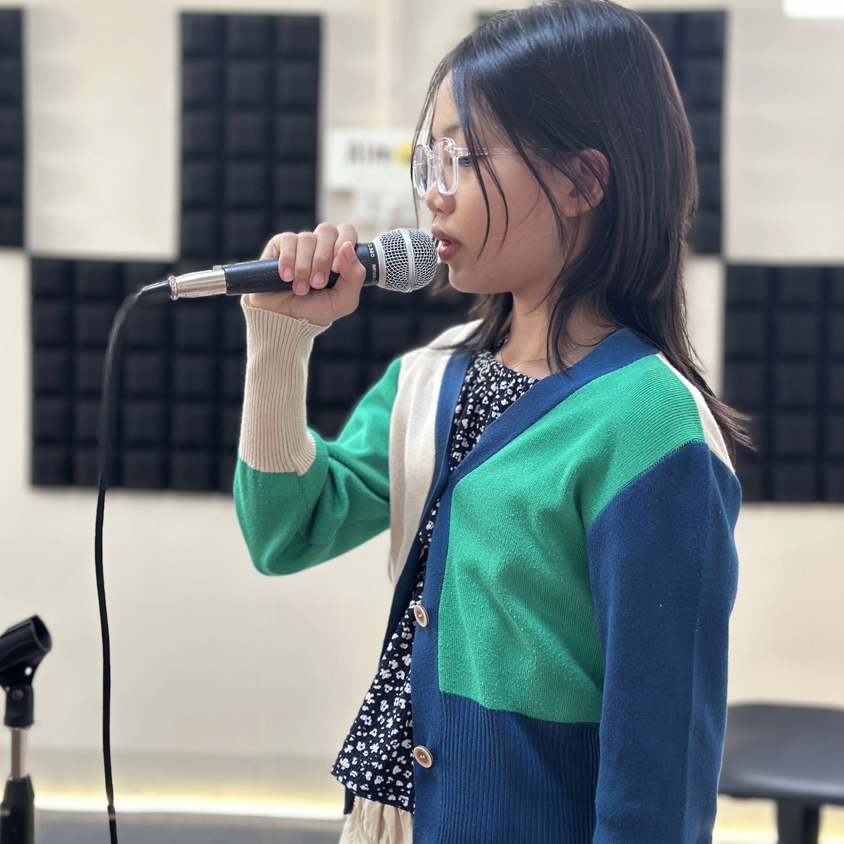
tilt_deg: -5.0
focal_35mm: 57
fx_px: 1572
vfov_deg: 30.0
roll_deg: -1.6
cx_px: 422
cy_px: 350
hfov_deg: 30.0
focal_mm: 6.86
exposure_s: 1/50
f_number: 1.78
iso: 160
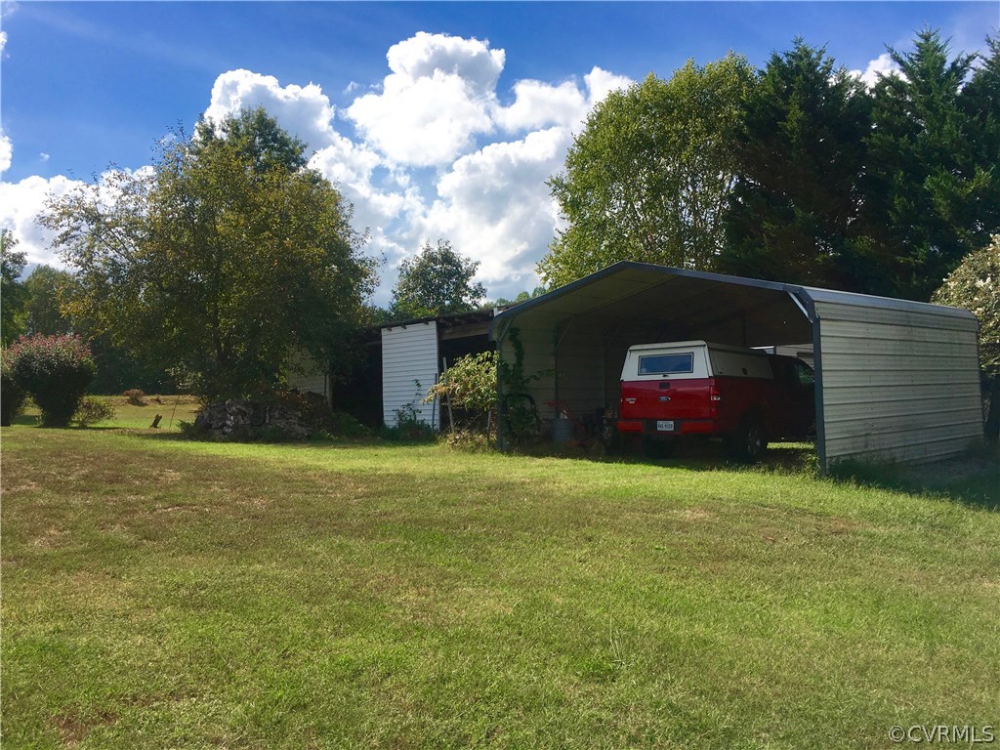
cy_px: 375
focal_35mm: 29
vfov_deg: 48.2
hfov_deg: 61.7
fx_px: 838
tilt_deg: +1.7
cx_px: 500
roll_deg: +2.1
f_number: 2.2
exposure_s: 1/1923
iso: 25
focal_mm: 4.15
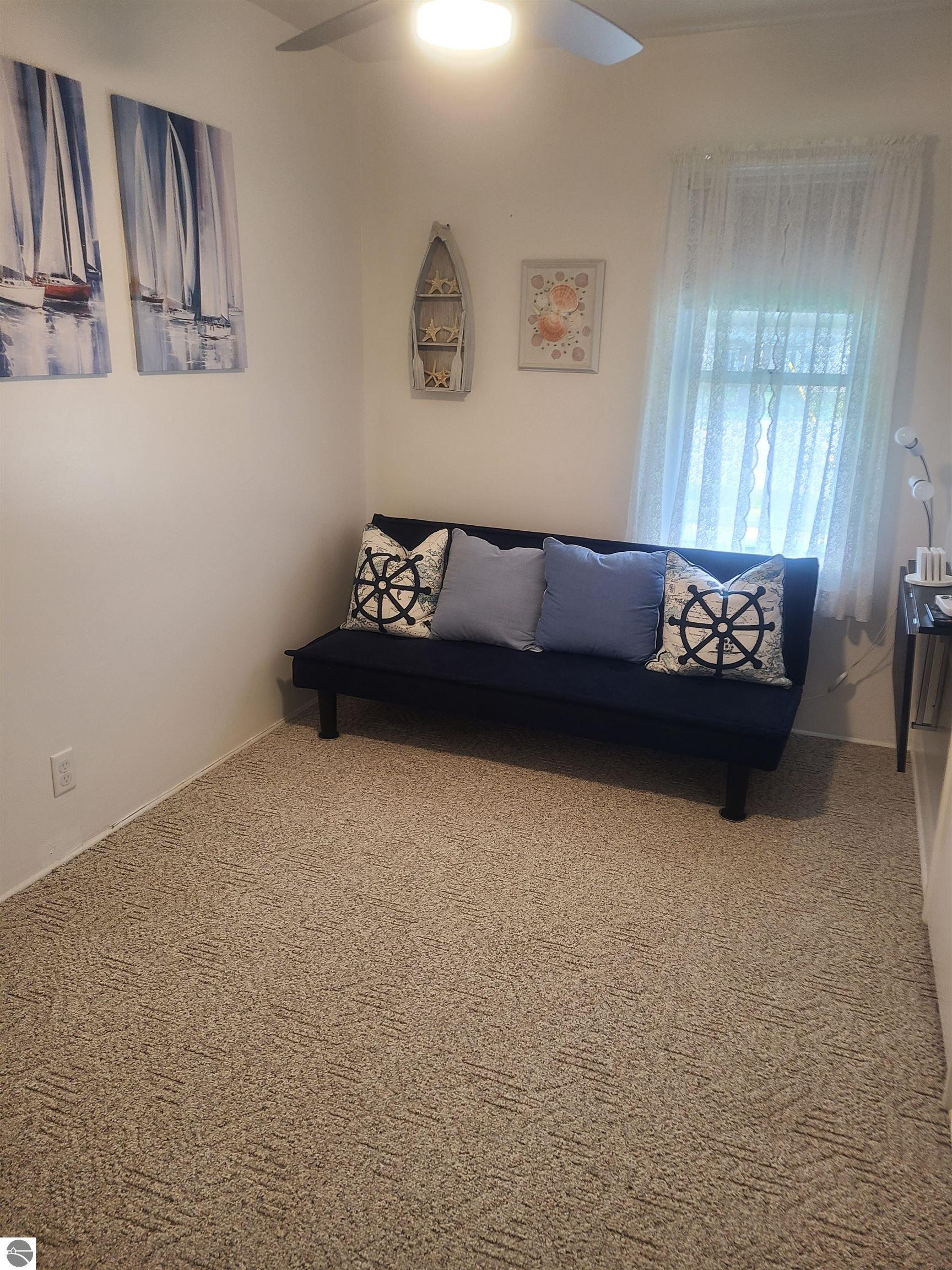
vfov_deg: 67.3
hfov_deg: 53.1
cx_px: 476
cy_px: 635
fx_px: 953
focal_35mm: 26
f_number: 1.8
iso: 160
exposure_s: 1/60
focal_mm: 5.4
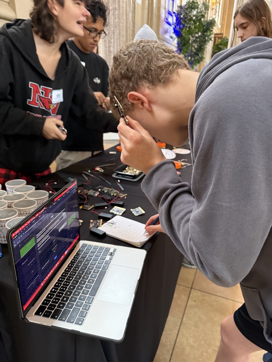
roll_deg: -2.7
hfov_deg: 56.8
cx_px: 136
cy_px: 181
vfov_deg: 71.6
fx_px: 251
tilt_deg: -20.7
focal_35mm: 24
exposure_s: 1/60
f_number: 1.78
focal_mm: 6.76
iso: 500
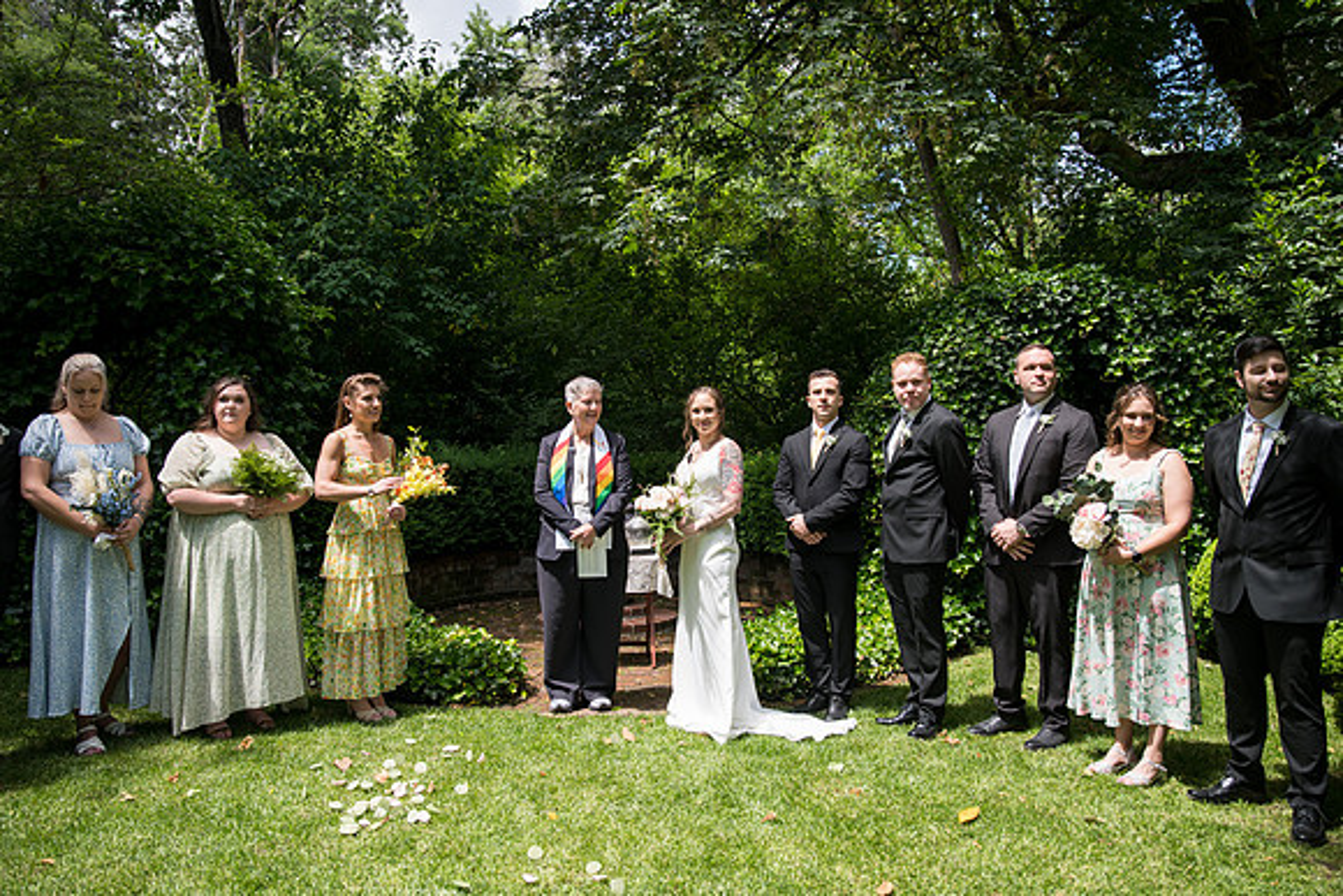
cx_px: 672
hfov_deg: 65.5
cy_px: 448
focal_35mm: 28
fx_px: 1045
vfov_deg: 46.4
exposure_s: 1/400
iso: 160
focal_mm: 28
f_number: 4
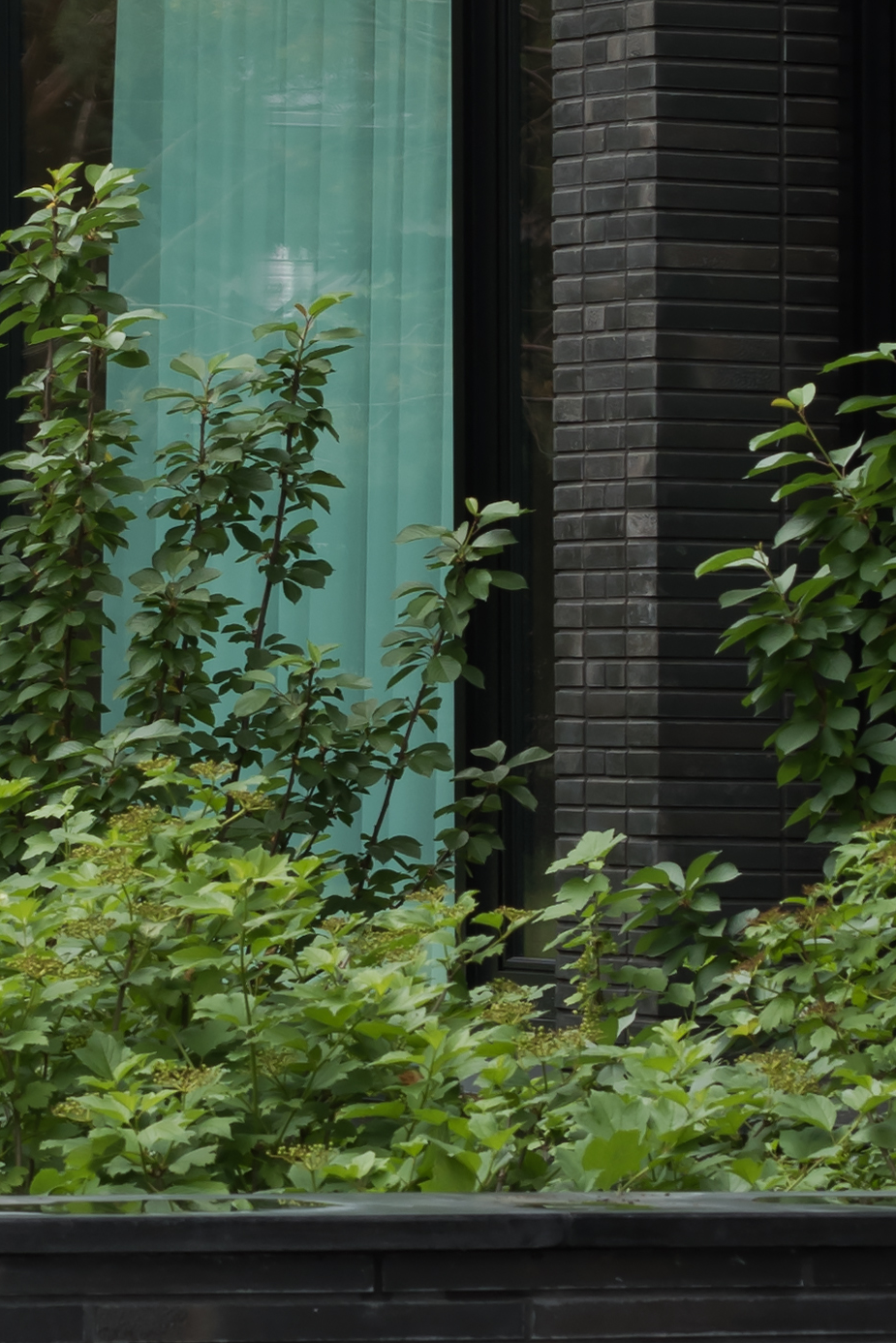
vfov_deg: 8.3
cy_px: -1003
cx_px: 478
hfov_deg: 5.8
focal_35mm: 239
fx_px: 8915
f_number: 8
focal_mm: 45
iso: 200
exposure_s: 1/60
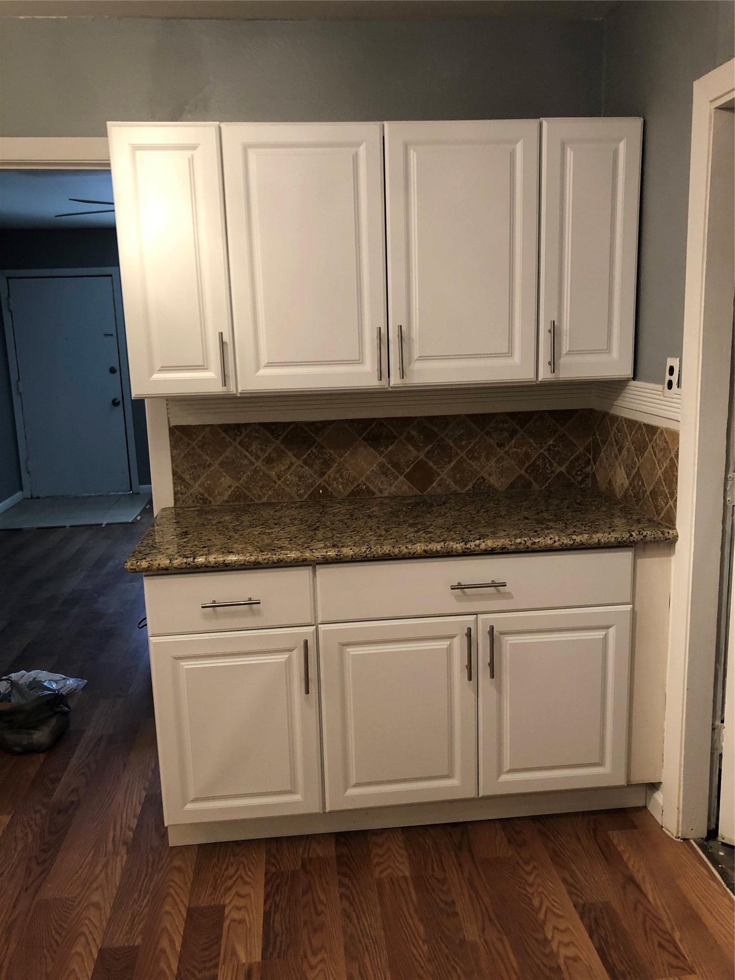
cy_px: 490
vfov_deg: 63.4
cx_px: 368
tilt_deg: -11.1
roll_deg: +1.8
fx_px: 793
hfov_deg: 49.7
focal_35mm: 28
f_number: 1.8
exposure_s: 1/17
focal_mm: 3.99
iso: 40
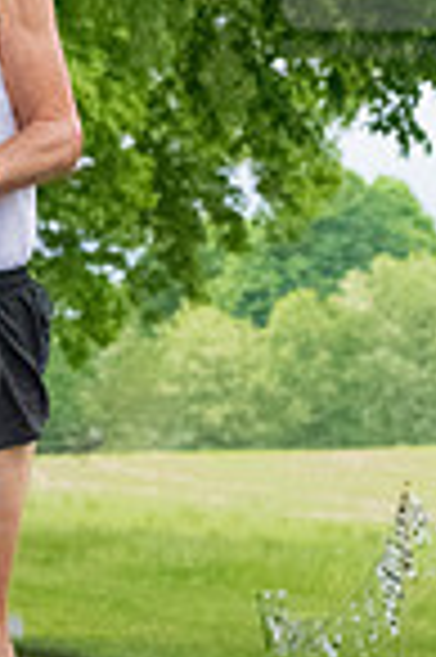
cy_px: 414
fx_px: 6737
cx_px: -106
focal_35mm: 370
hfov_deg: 3.7
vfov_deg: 5.6
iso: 6400
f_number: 5.6
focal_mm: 80
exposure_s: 1/1250
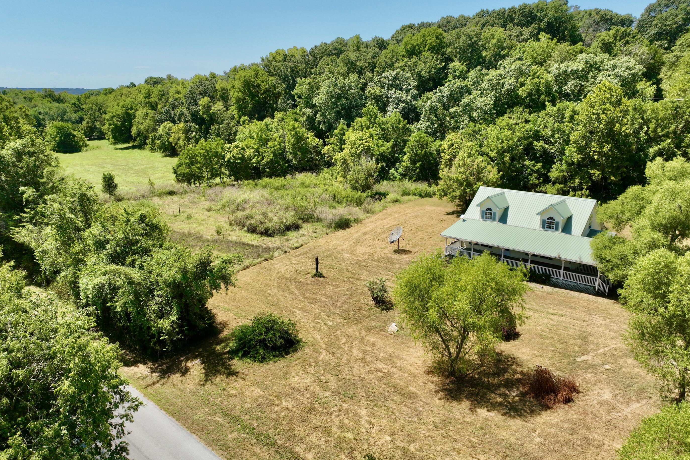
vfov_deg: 47.9
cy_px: 250
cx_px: 340
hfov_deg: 67.4
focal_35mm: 27
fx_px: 517
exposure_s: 1/500
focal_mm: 12.29
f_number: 2.8
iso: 140
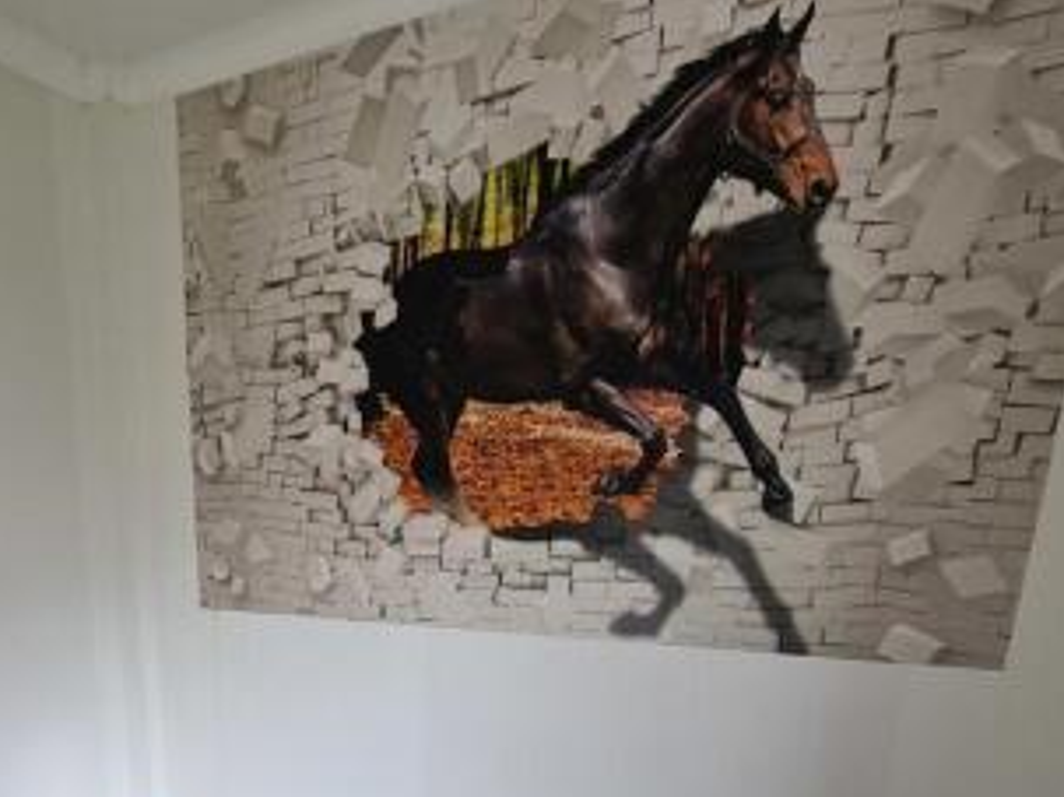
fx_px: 768
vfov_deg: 49.5
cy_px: 700
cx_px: 276
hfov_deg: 65.5
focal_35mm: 25
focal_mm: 2.2
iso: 125
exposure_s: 1/50
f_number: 2.2
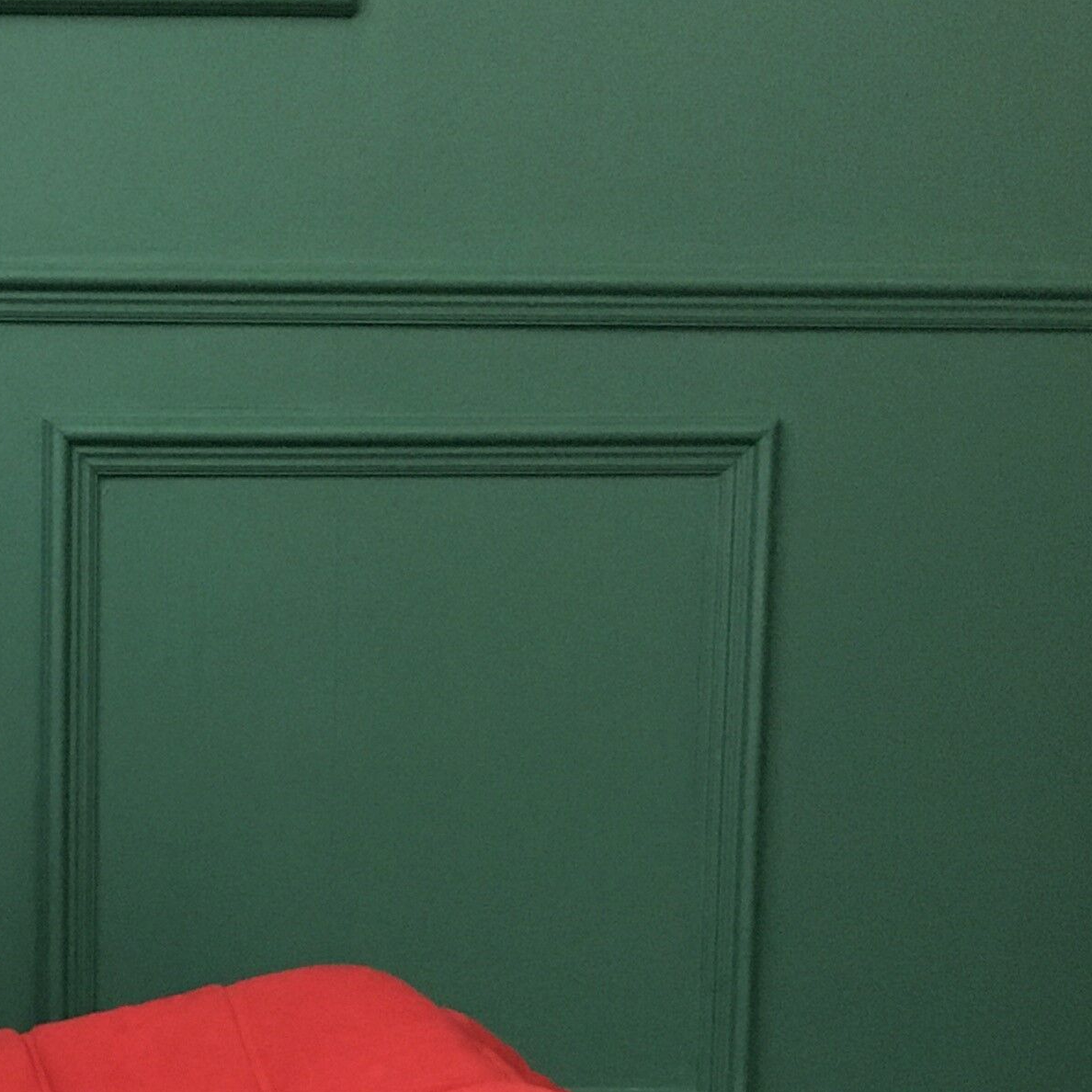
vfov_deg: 19.3
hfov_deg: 19.2
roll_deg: -0.9
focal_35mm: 87
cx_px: -68
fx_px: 3105
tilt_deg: -8.5
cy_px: 1149
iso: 320
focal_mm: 4.15
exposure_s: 1/17
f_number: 2.2
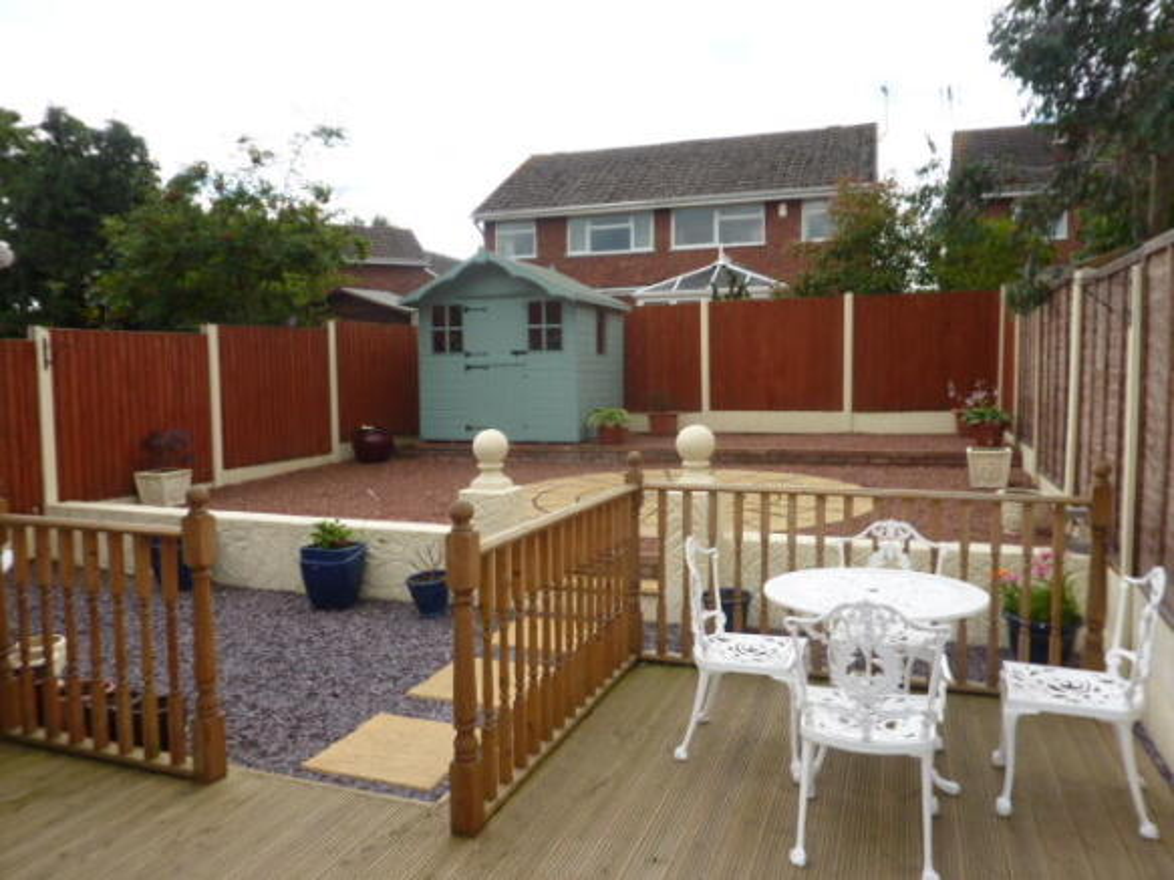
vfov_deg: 54.9
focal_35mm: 25
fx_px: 848
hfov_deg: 69.4
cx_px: 587
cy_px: 440
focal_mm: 4.1
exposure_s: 1/400
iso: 100
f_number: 4
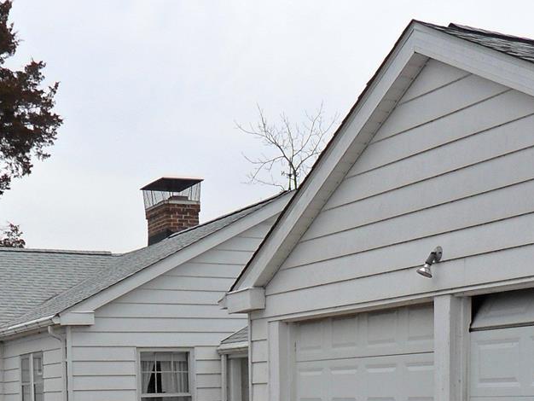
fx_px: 1065
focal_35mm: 69
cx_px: 300
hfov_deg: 28.1
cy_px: 416
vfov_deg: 20.5
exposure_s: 1/750
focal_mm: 4.9
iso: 100
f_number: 3.5
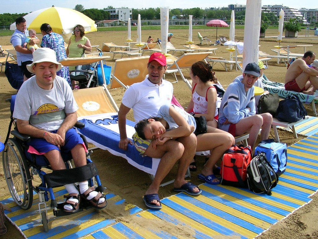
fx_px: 349
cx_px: 159
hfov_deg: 49.0
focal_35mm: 38
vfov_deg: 37.7
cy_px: 120
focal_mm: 5.8
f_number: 5.6
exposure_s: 1/312
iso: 50
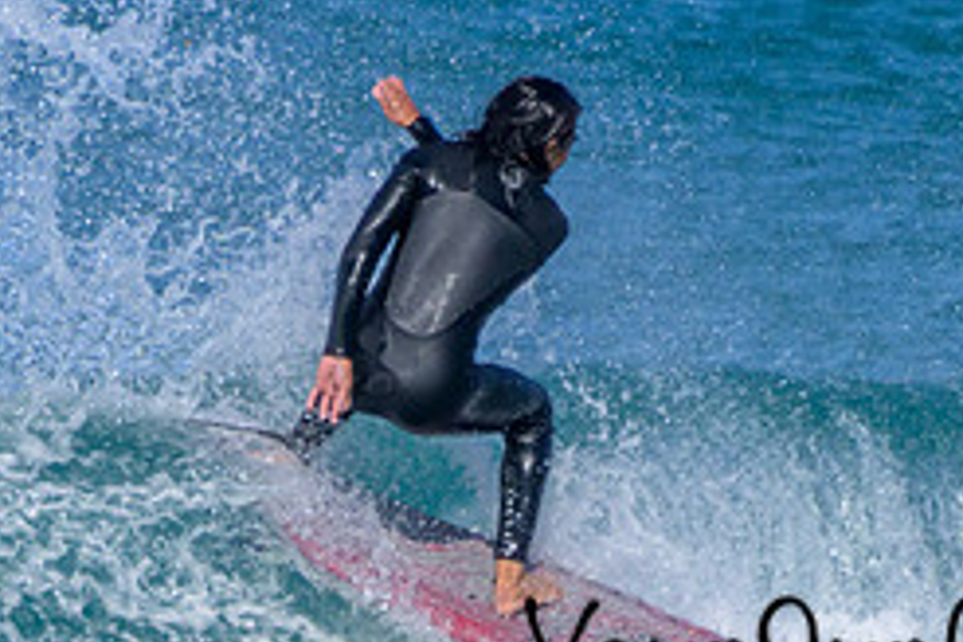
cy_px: 735
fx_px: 58016
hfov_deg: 1.0
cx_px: 767
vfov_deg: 0.6
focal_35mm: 2169
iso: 900
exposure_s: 1/2000
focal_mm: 800
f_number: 11
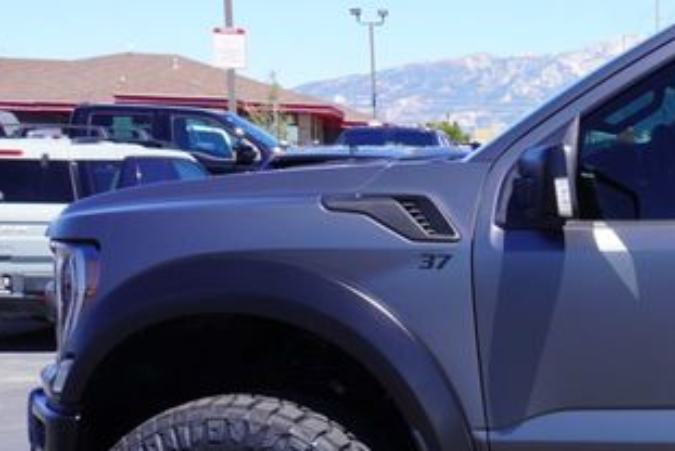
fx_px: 1483
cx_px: 998
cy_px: 412
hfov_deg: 21.7
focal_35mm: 79
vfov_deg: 17.1
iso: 100
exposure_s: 1/125
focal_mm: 16
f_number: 8
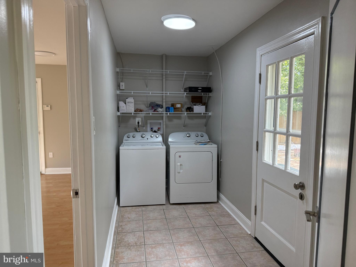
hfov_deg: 71.6
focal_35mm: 24
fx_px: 247
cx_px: 178
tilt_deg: -6.2
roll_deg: -0.3
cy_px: 134
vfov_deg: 56.8
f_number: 1.78
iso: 160
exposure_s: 1/154
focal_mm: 6.76
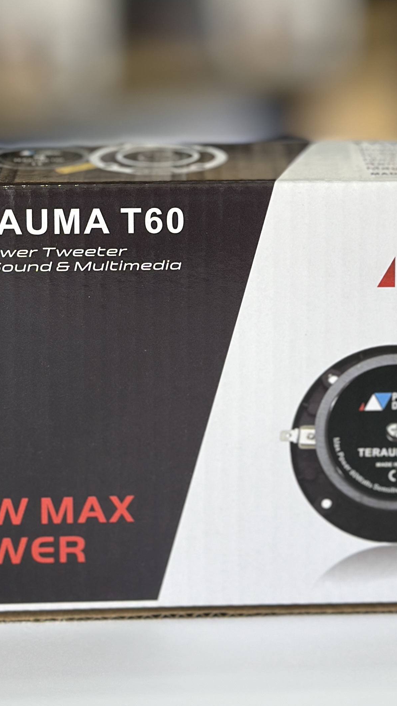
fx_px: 1872
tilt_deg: -10.0
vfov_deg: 20.9
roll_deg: -1.5
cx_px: 307
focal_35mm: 100
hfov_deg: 12.1
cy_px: 67
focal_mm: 6.86
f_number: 1.78
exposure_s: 1/141
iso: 80
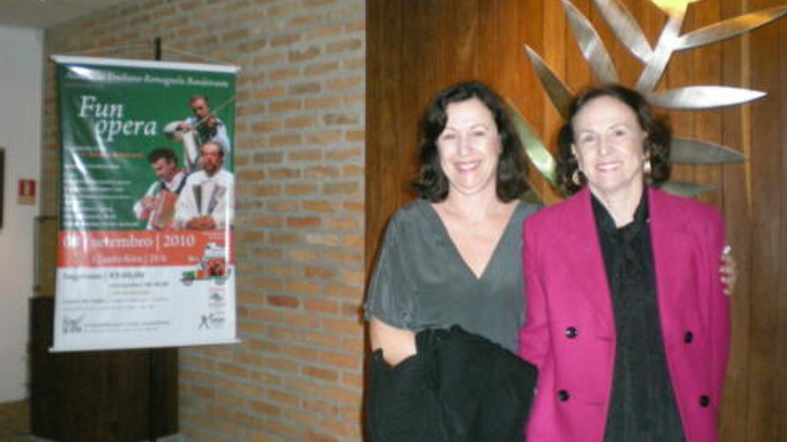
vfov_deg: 28.3
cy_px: 213
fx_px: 876
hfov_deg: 48.4
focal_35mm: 42
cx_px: 390
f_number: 3.1
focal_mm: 6.3
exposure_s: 1/60
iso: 361
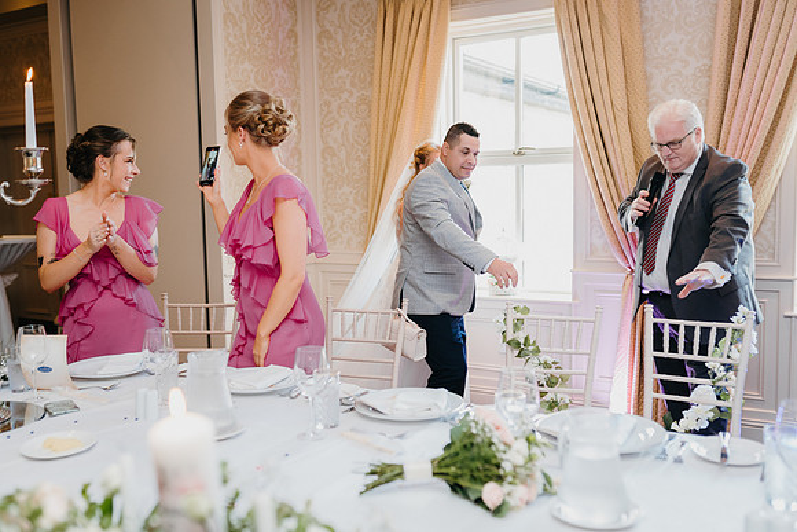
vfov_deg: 37.9
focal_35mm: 35
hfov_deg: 54.4
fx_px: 775
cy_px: 266
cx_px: 398
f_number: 2.2
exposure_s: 1/160
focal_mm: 35
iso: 1250
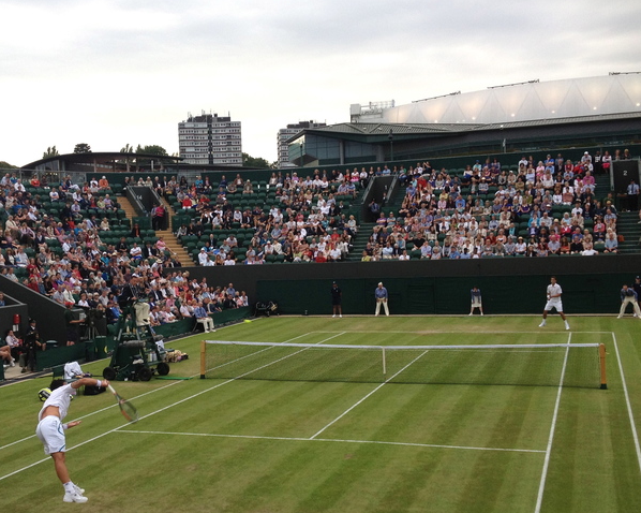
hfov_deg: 37.2
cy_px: 289
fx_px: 948
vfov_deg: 30.2
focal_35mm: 50
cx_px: 262
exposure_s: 1/389
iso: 64
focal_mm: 4.28
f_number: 2.4
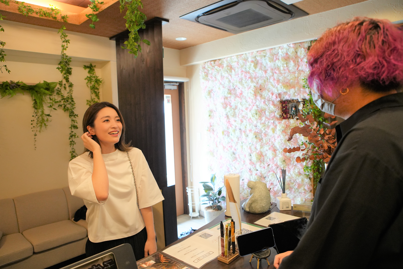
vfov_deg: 53.1
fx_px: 269
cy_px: 134
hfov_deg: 73.7
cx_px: 202
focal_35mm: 24
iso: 3200
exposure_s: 1/160
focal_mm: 24
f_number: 4
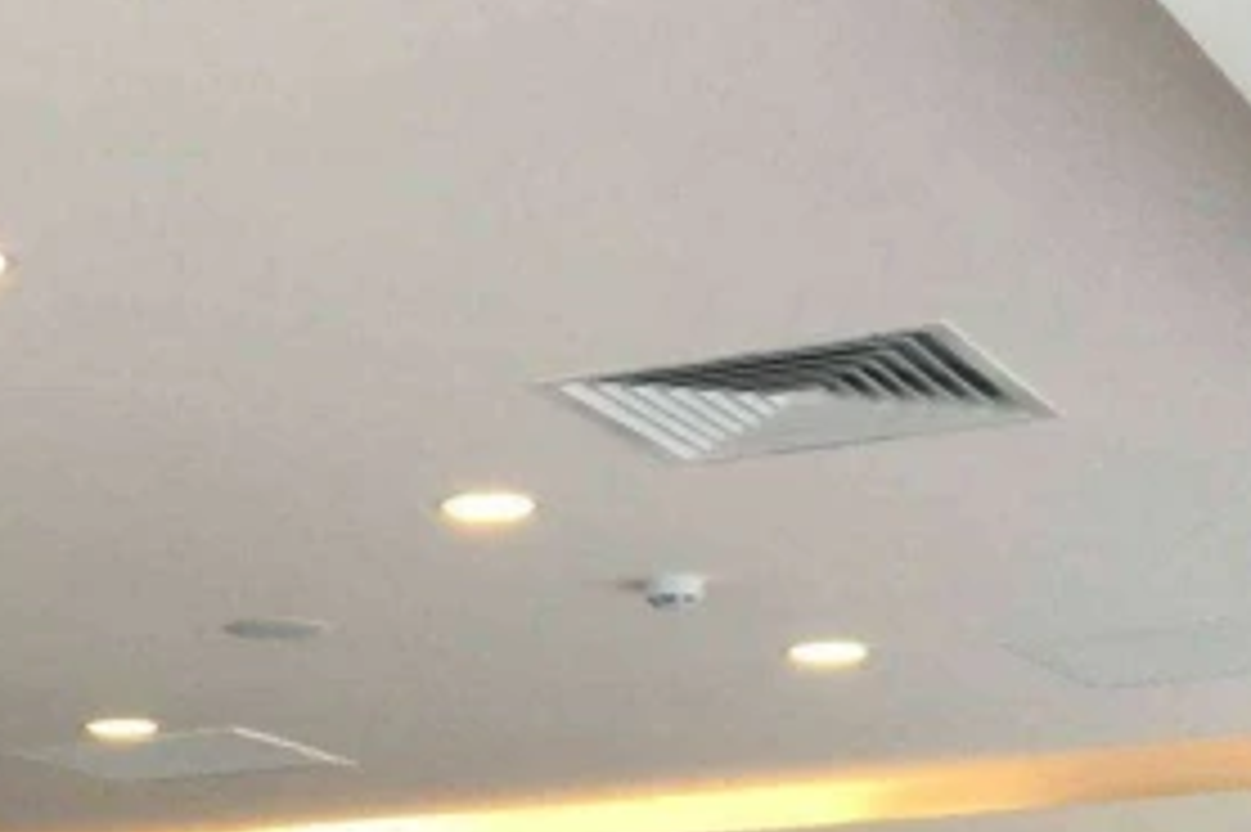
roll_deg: +0.8
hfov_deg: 18.2
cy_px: 1318
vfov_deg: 11.7
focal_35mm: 111
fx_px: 3855
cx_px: 166
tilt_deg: +3.2
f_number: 2.2
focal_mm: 4.15
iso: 40
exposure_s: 1/100
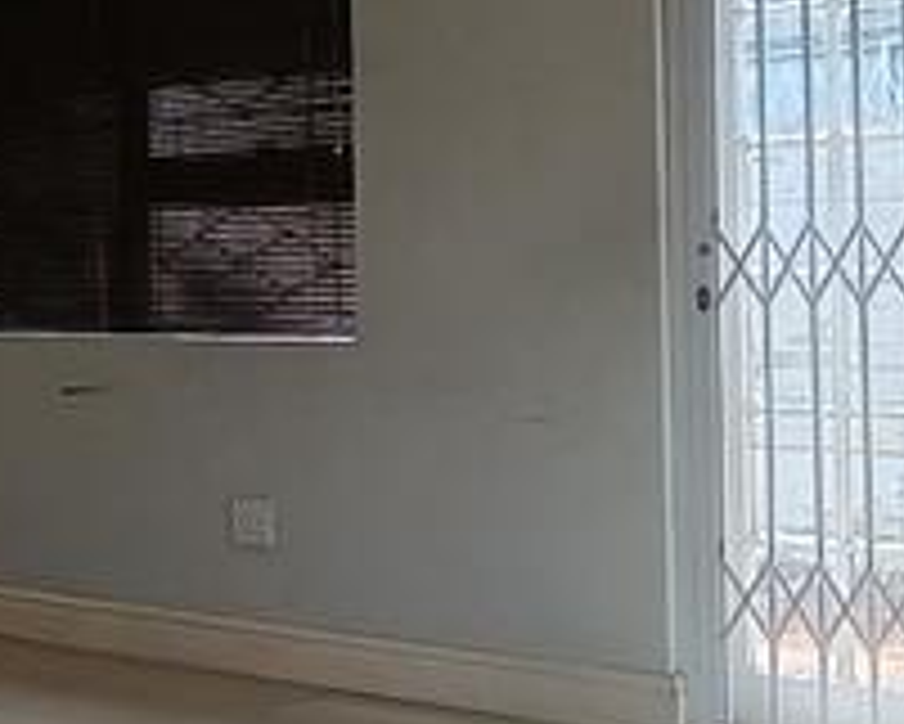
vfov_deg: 23.0
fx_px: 1767
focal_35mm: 66
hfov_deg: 28.4
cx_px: 256
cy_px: 225
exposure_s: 1/100
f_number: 2.2
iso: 146
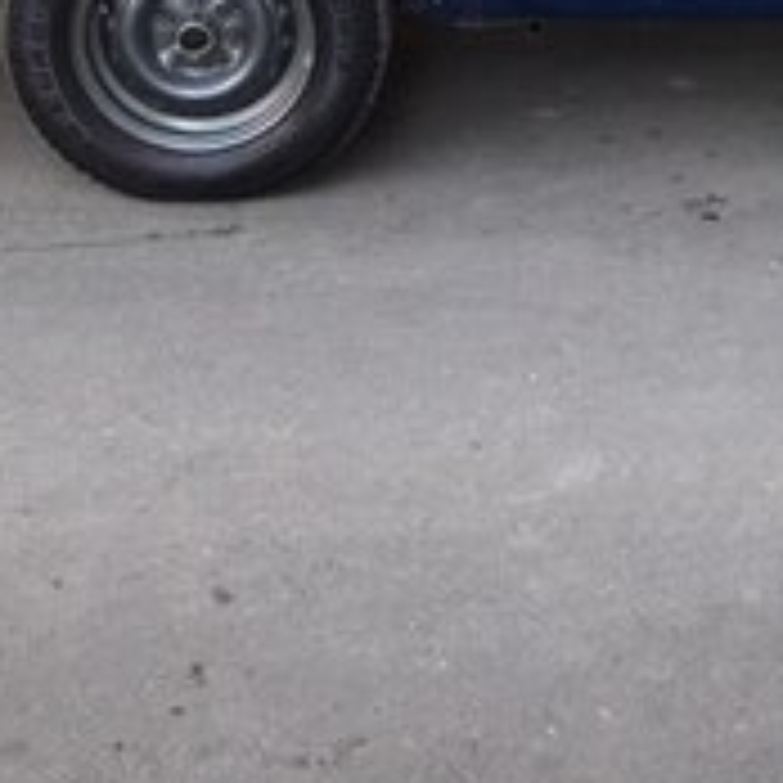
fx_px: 2406
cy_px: -205
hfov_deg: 18.0
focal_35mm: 94
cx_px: 814
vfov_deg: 17.5
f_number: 1.9
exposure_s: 1/102
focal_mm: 3.7
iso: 40
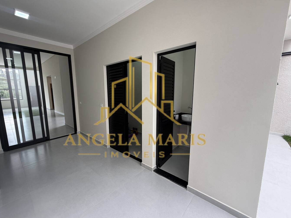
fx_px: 126
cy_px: 109
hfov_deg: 98.0
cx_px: 135
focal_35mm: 15
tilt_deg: -7.4
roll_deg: +2.2
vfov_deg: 81.7
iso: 64
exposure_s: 1/127
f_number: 2.2
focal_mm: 2.22
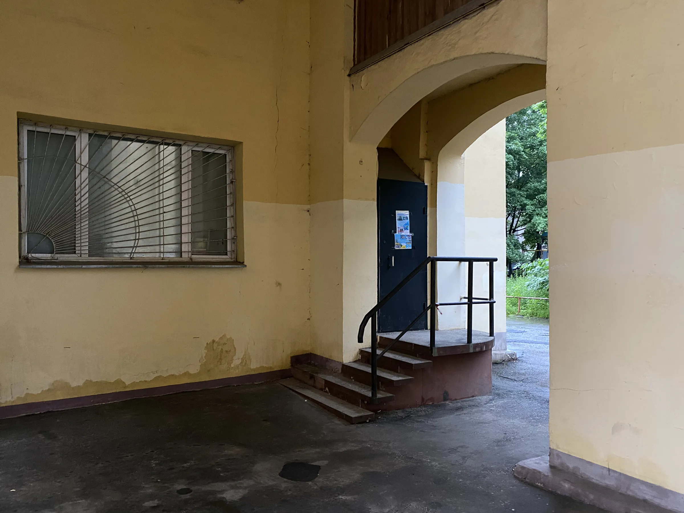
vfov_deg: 53.1
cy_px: 256
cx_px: 342
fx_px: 514
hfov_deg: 67.3
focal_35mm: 26
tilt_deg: +0.2
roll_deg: +0.3
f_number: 1.8
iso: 400
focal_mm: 4.25
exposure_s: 1/33
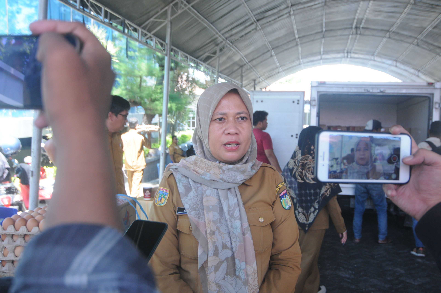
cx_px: 220
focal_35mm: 36
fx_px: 440
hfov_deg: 53.2
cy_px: 146
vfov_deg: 36.8
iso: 640
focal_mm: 24
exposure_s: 1/250
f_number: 4
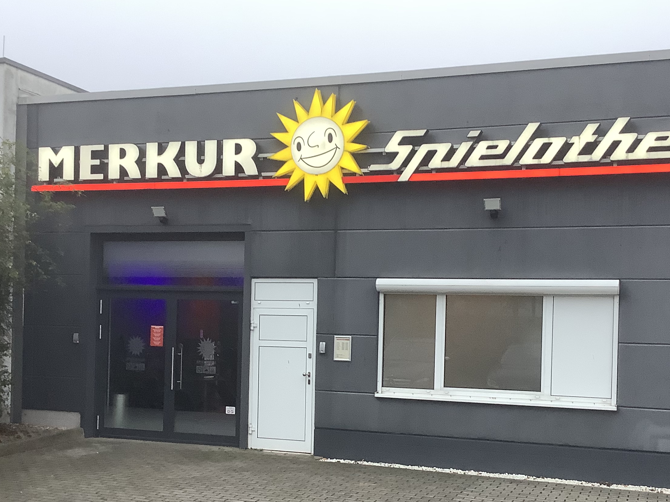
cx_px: 359
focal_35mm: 46
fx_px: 890
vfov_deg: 31.3
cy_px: 330
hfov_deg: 41.2
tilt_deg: +0.3
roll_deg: -1.9
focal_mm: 3.3
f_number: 2.4
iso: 125
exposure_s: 1/60
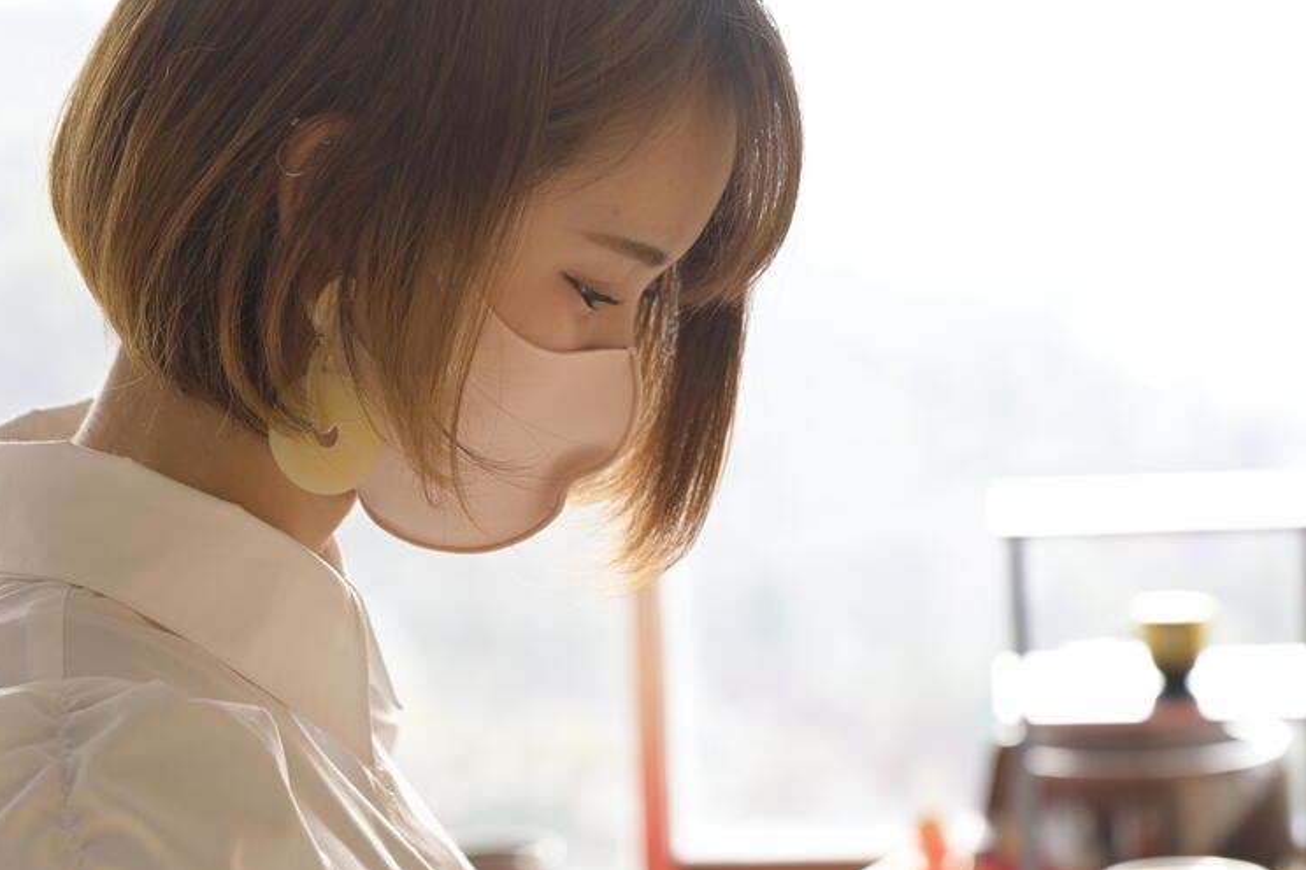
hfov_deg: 16.9
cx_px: 649
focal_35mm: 121
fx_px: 4389
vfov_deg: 11.3
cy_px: 435
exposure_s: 1/100
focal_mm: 120
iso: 1000
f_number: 6.3
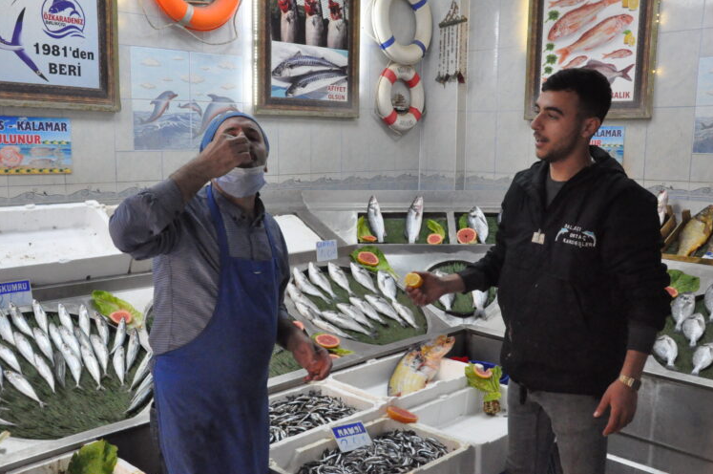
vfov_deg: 35.8
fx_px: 732
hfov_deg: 51.9
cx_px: 364
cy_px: 243
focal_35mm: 37
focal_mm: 24
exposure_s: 1/125
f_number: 11
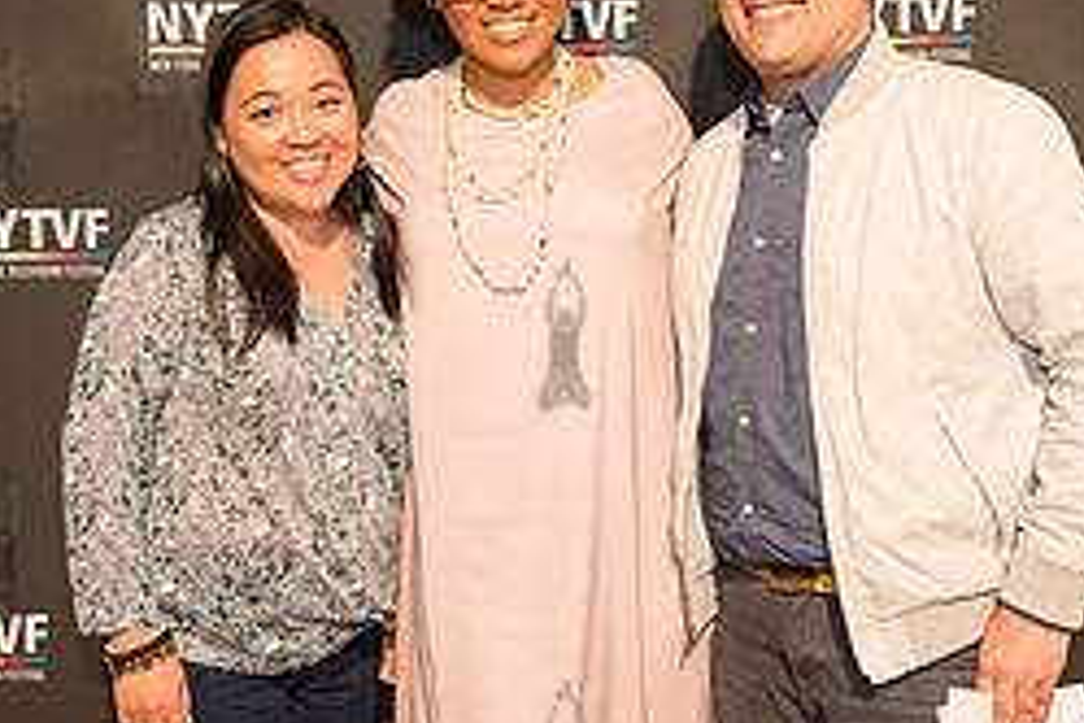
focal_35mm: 56
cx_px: 562
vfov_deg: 24.2
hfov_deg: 35.6
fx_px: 1686
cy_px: 333
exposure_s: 1/400
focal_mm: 24
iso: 2500
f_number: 4
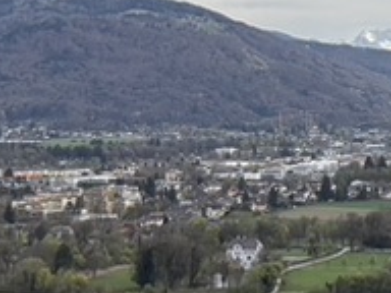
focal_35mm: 139
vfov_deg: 10.7
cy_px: 132
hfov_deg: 12.2
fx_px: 1570
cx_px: 841
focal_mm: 5.96
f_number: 1.6
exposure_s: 1/4608
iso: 50
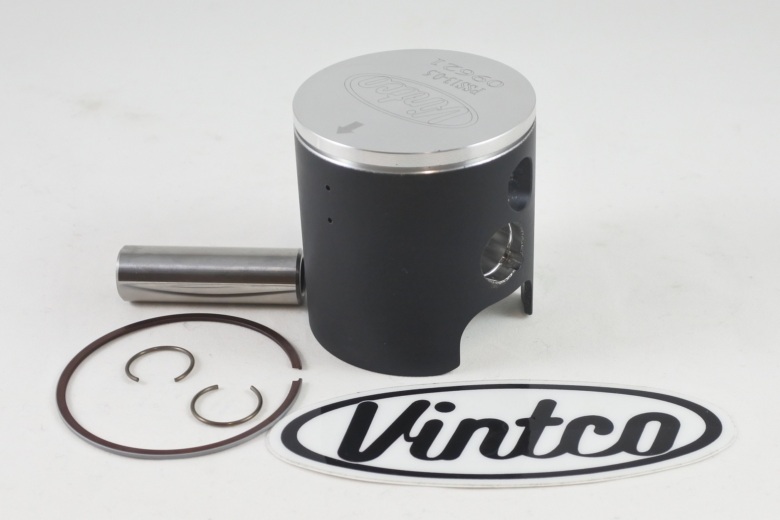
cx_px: 390
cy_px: 260
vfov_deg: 35.9
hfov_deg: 51.9
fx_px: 802
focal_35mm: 37
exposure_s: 1/125
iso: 400
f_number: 4
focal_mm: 14
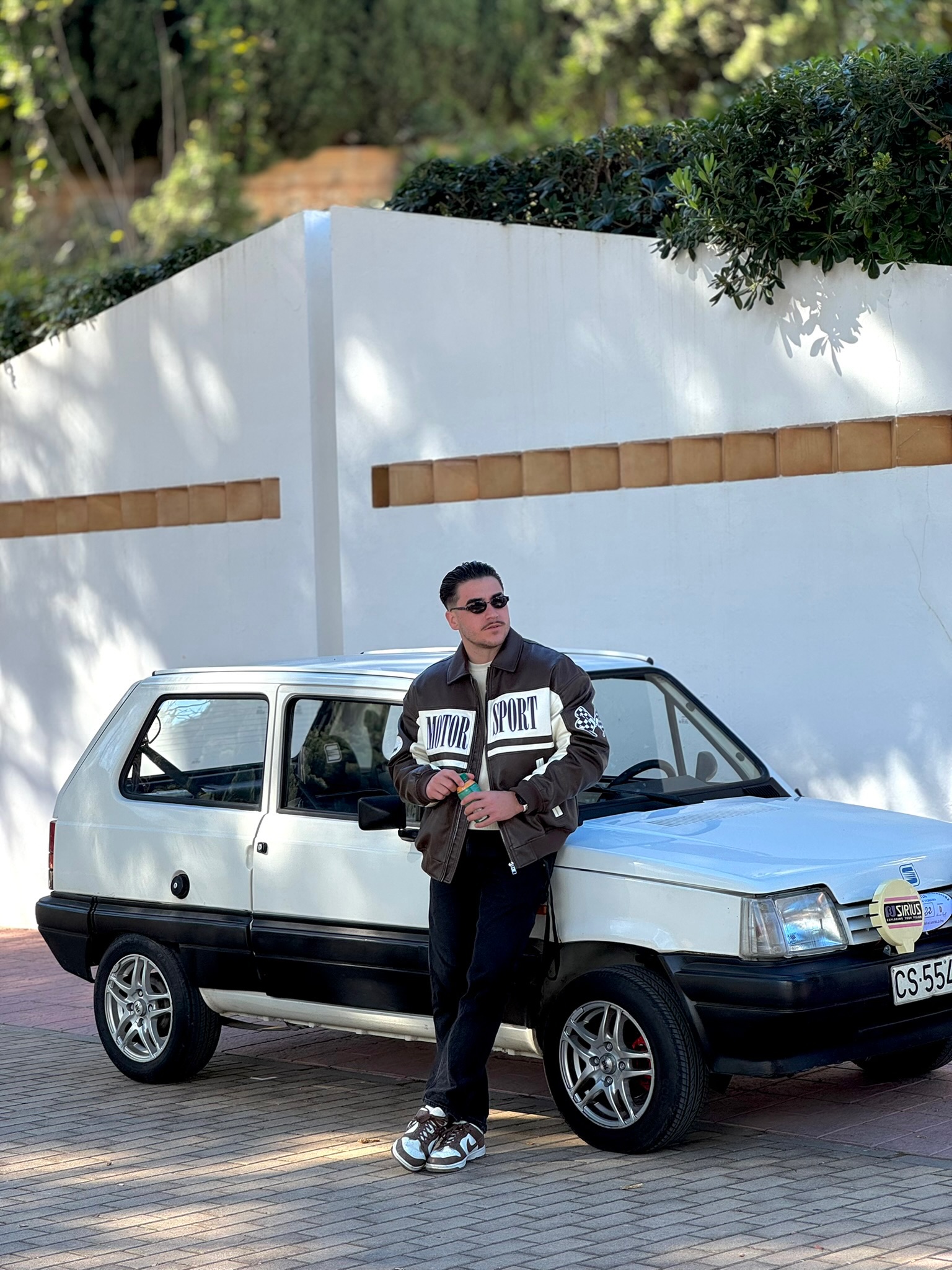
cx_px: 476
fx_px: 2824
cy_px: 635
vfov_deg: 25.3
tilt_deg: +0.6
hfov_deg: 19.1
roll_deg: +1.2
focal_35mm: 77
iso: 25
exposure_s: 1/127
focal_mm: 9
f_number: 2.8
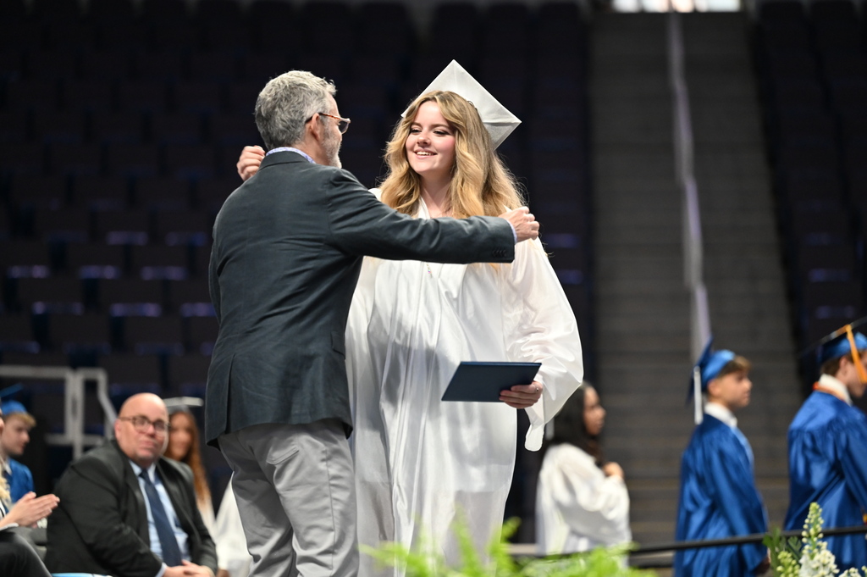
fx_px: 4211
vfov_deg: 7.8
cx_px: 434
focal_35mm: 175
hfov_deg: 11.8
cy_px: 288
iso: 3200
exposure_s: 1/250
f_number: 2.8
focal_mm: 175
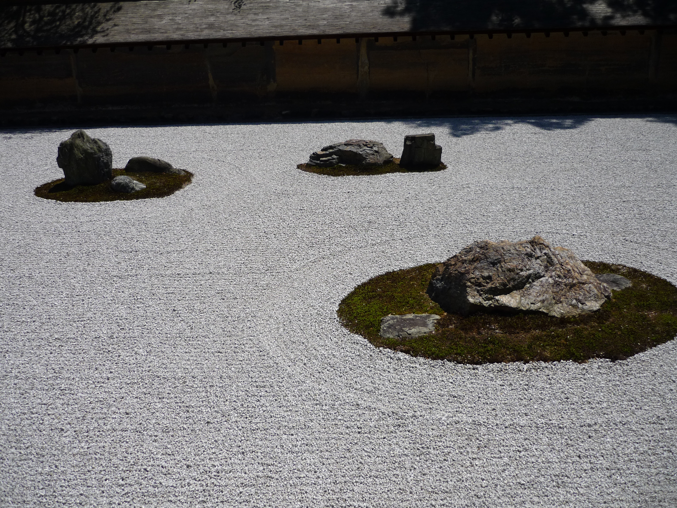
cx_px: 338
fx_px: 645
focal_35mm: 33
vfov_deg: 42.9
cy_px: 254
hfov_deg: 55.4
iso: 100
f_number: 8
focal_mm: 5.5
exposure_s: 1/320
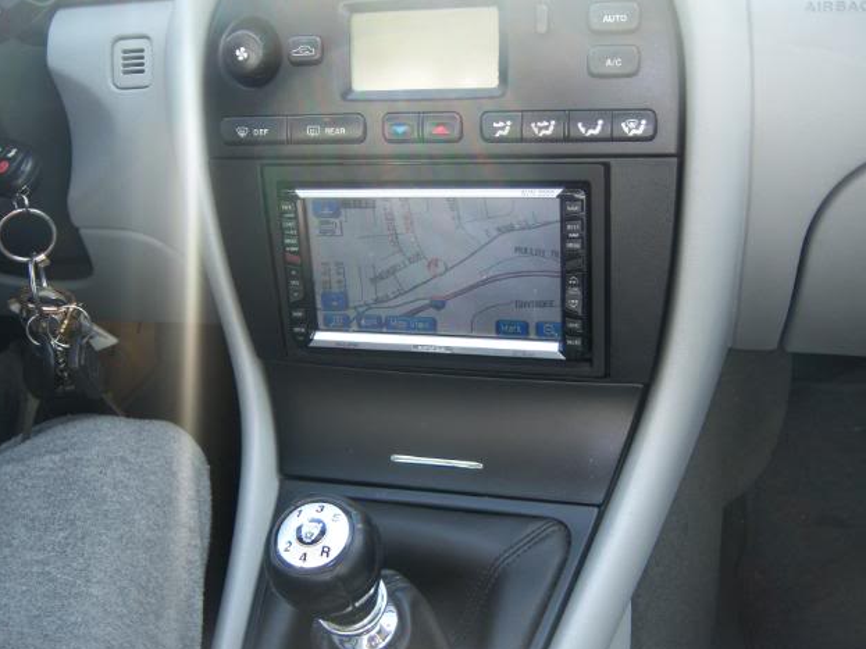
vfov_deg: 38.7
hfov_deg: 50.1
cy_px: 322
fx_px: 925
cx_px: 432
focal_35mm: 37
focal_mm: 7.5
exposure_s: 1/60
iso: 80
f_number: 2.8
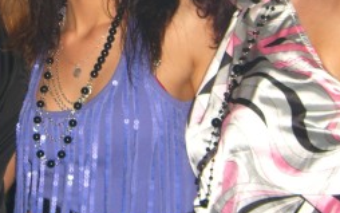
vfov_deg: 13.6
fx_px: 881
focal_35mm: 95
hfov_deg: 21.7
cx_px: 103
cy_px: 17
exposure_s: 1/60
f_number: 2.8
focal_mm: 7.9
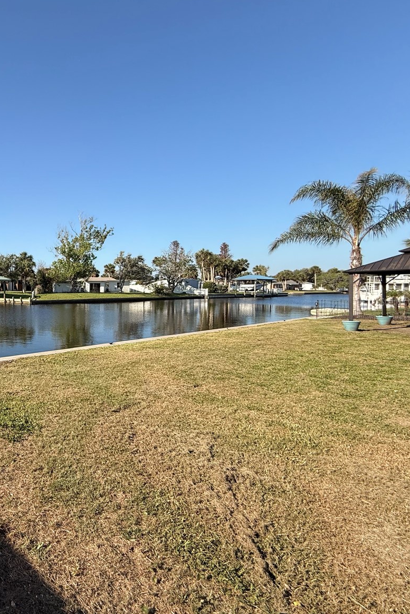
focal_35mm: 20
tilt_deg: -1.4
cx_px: 6
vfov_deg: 84.0
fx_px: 342
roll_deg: +0.6
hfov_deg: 50.8
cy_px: 301
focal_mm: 2.22
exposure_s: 1/1848
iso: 50
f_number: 2.2
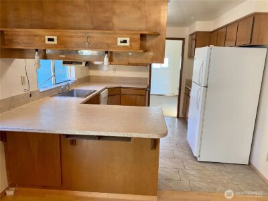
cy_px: 100
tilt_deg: -12.6
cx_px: 134
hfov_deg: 67.3
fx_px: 201
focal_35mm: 26
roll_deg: -2.2
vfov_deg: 53.1
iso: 80
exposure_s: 1/60
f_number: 1.8
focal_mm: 4.25
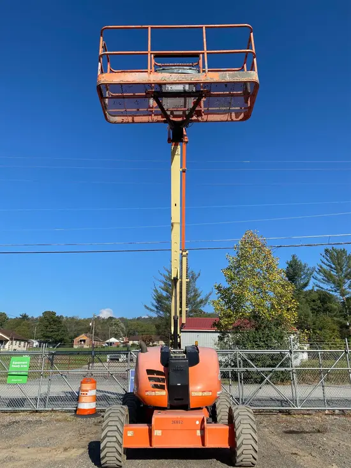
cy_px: 234
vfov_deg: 67.3
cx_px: 176
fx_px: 351
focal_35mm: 26
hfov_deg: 53.1
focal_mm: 4.25
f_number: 1.8
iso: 32
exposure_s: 1/2688
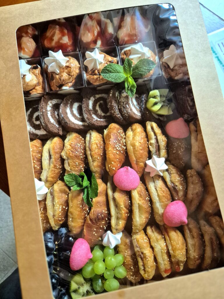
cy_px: 150
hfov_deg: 58.9
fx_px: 198
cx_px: 112
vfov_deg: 73.9
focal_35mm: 23
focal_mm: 5.4
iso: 500
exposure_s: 1/100
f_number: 1.8
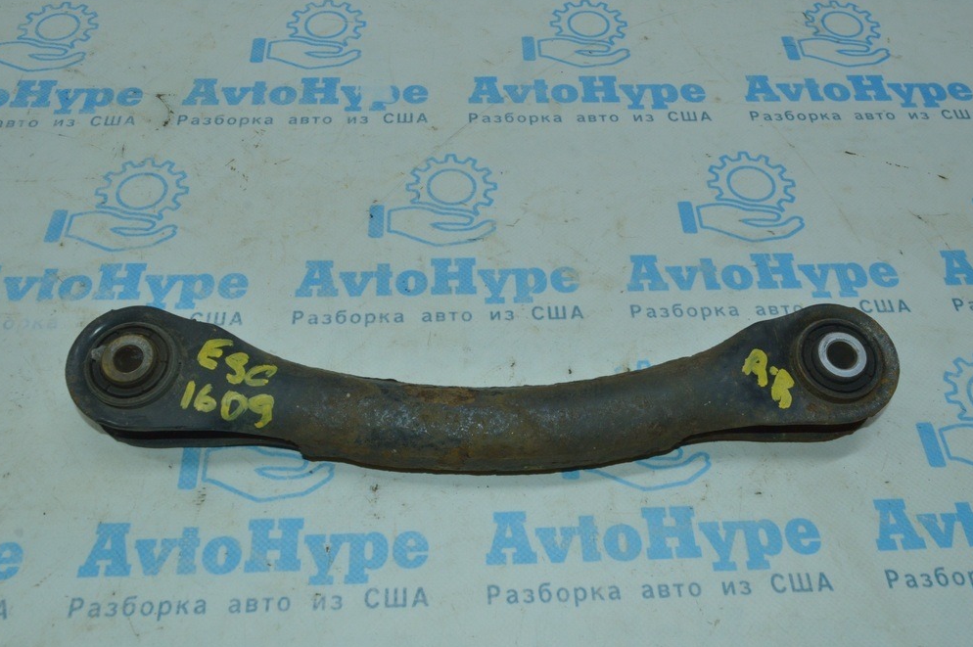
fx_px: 918
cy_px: 326
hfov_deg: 55.8
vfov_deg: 38.8
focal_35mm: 34
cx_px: 474
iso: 720
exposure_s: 1/40
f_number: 16
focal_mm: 22
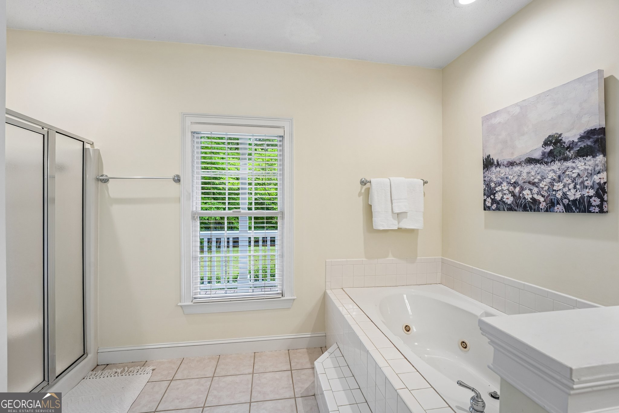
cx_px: 310
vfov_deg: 81.2
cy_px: 206
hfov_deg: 104.3
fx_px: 241
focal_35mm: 14
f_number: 8
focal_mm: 14
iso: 320
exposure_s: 1/15
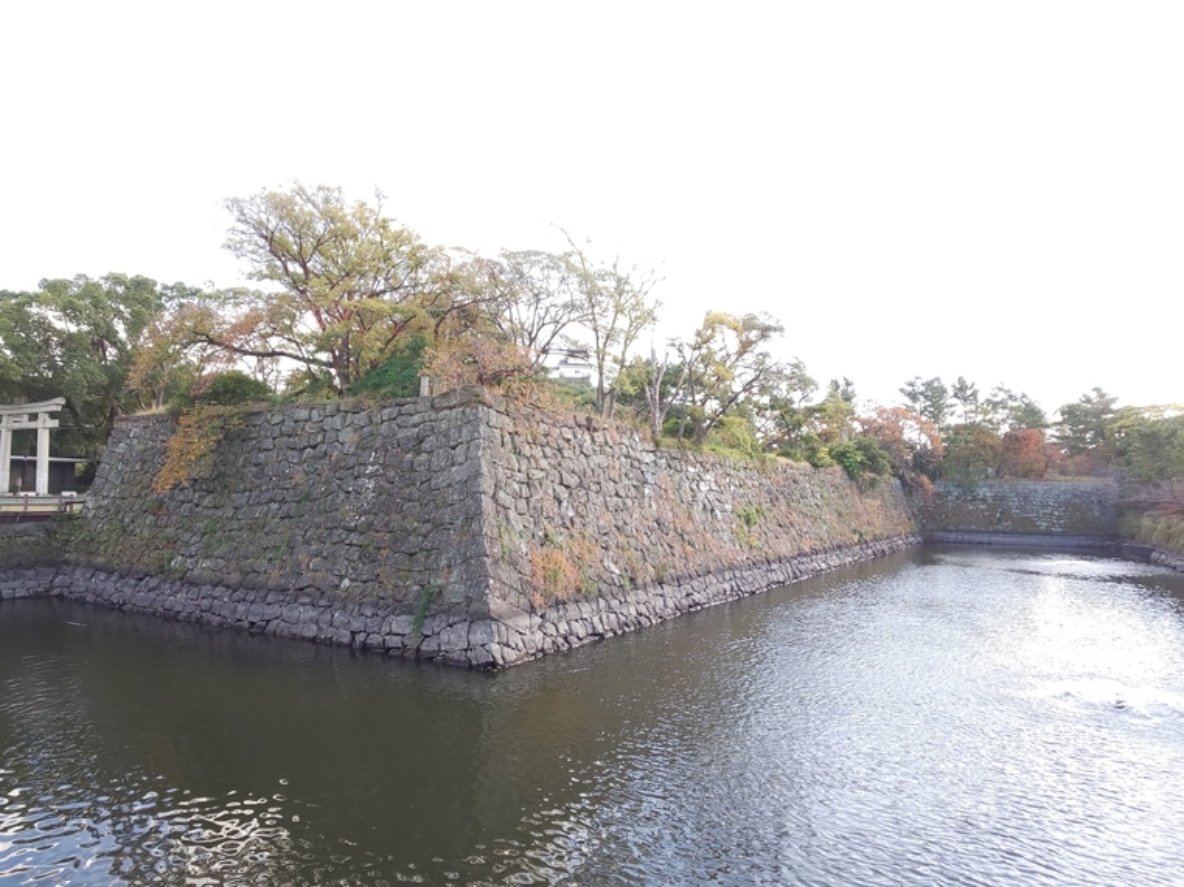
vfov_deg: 63.4
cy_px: 447
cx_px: 598
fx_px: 718
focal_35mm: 21
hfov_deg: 79.0
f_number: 1.94
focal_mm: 3.45
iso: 35
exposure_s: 1/100
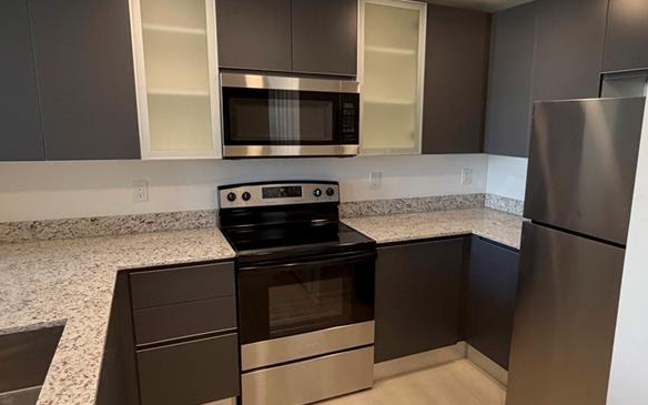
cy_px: 211
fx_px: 459
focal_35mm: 26
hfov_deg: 70.0
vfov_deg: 47.6
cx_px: 374
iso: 320
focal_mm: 2.22
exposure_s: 1/120
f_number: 2.2
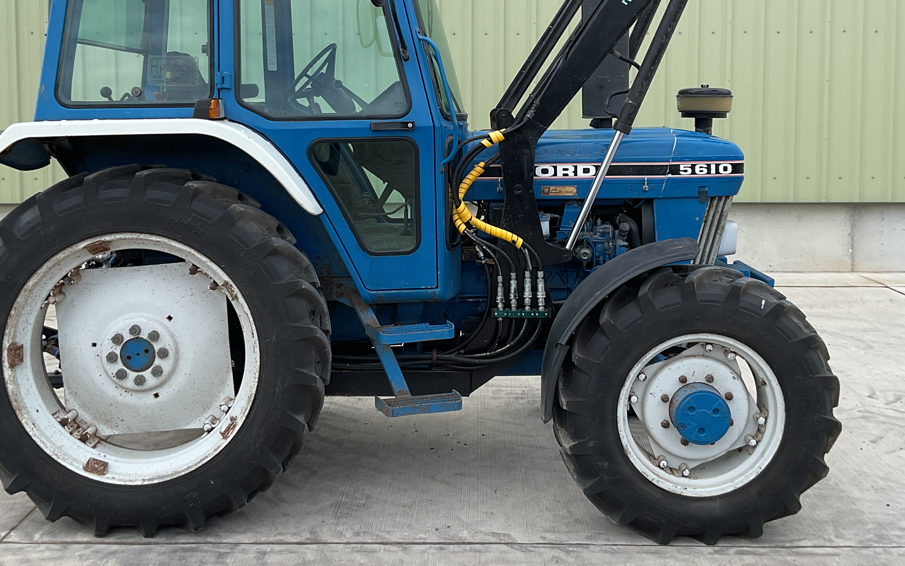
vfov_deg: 29.7
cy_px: 189
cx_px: 463
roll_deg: +0.4
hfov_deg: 46.2
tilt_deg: -4.1
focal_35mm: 43
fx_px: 1061
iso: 16
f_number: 1.8
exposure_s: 1/792
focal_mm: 3
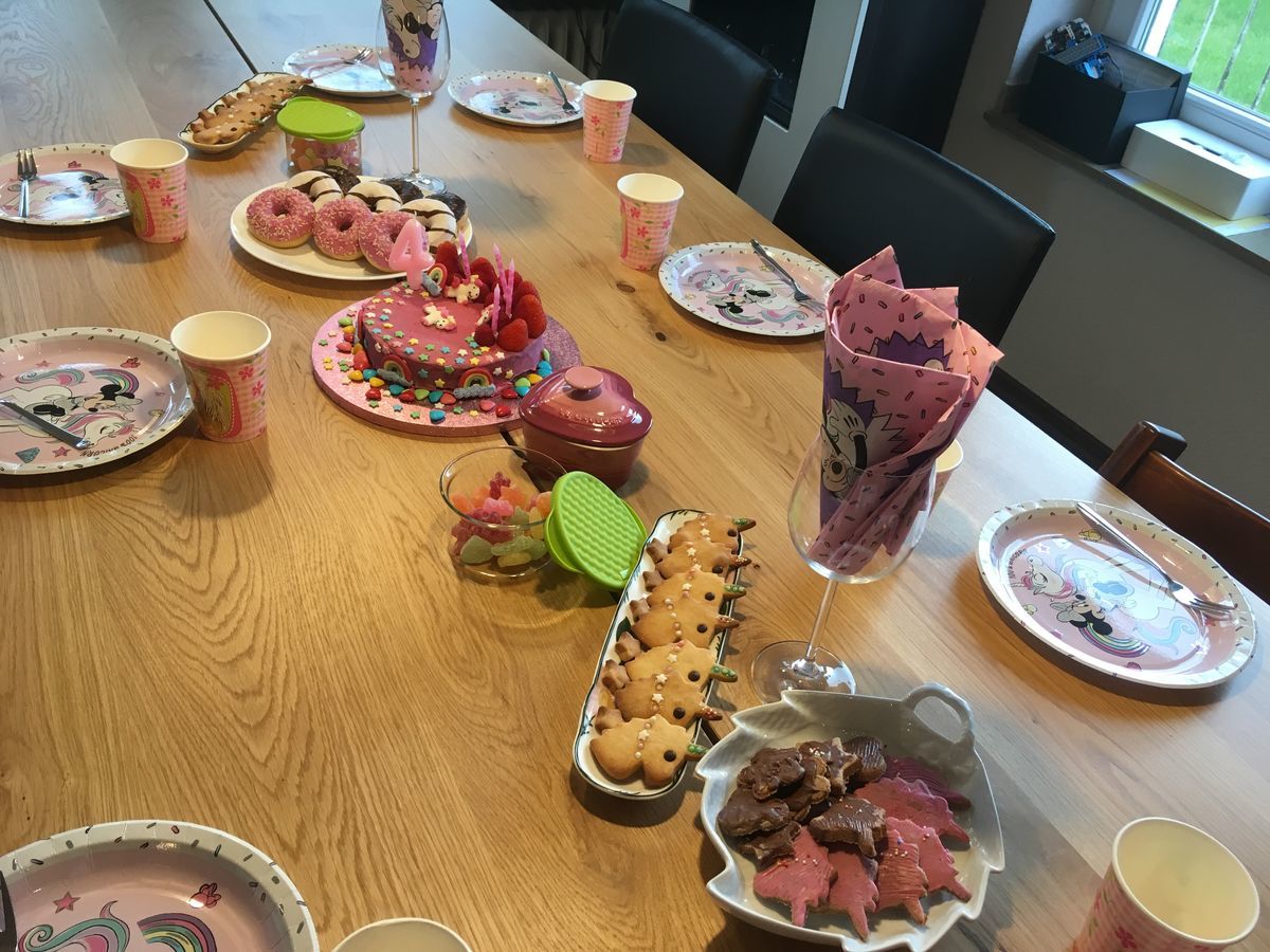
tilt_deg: -36.6
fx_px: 1064
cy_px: 476
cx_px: 635
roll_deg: -8.3
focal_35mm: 29
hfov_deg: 61.7
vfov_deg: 48.2
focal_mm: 4.15
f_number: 2.2
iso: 40
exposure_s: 1/33
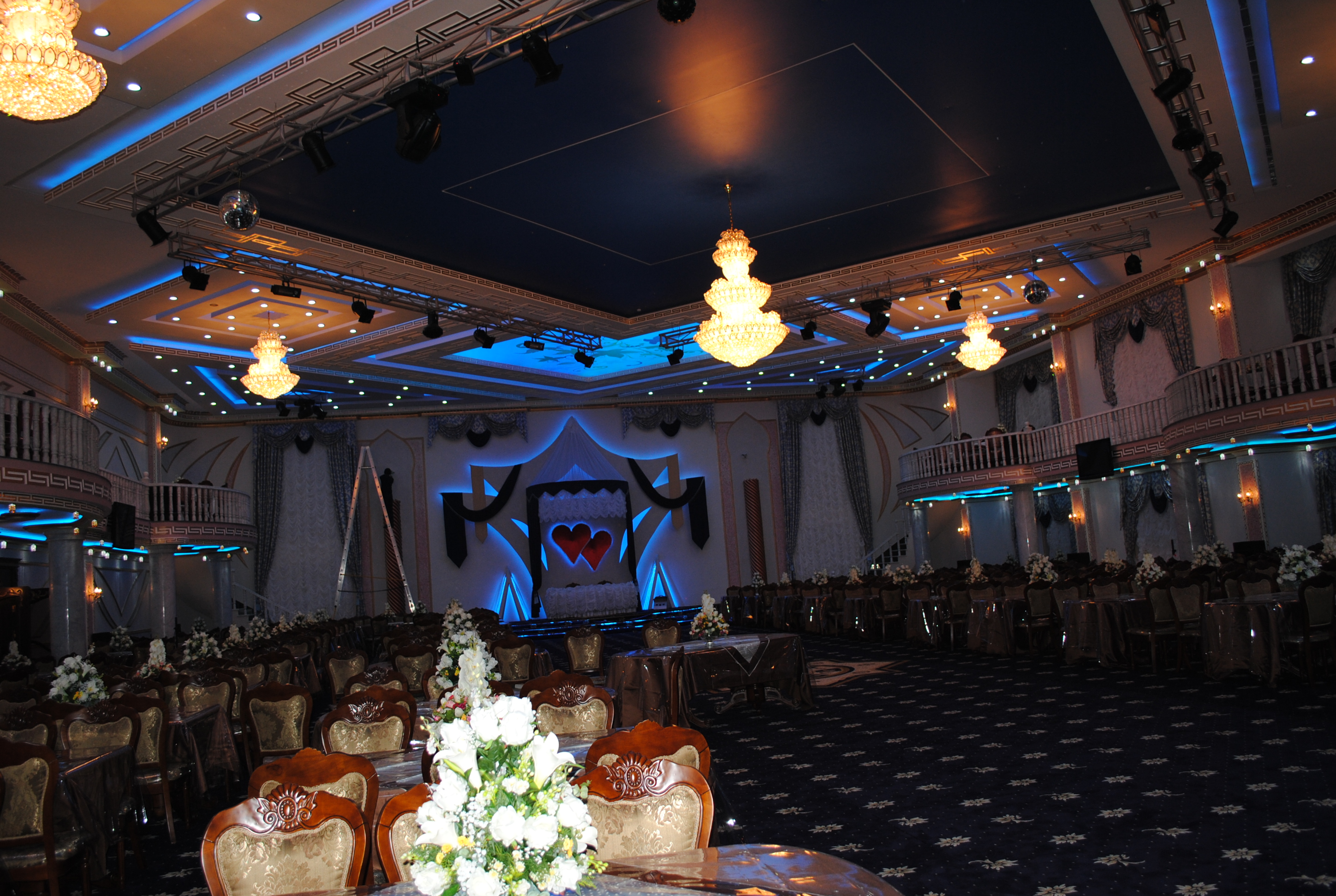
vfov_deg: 48.1
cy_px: 448
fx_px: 1004
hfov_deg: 67.3
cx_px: 668
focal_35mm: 27
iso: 200
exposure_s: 1/80
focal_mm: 18
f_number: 3.5
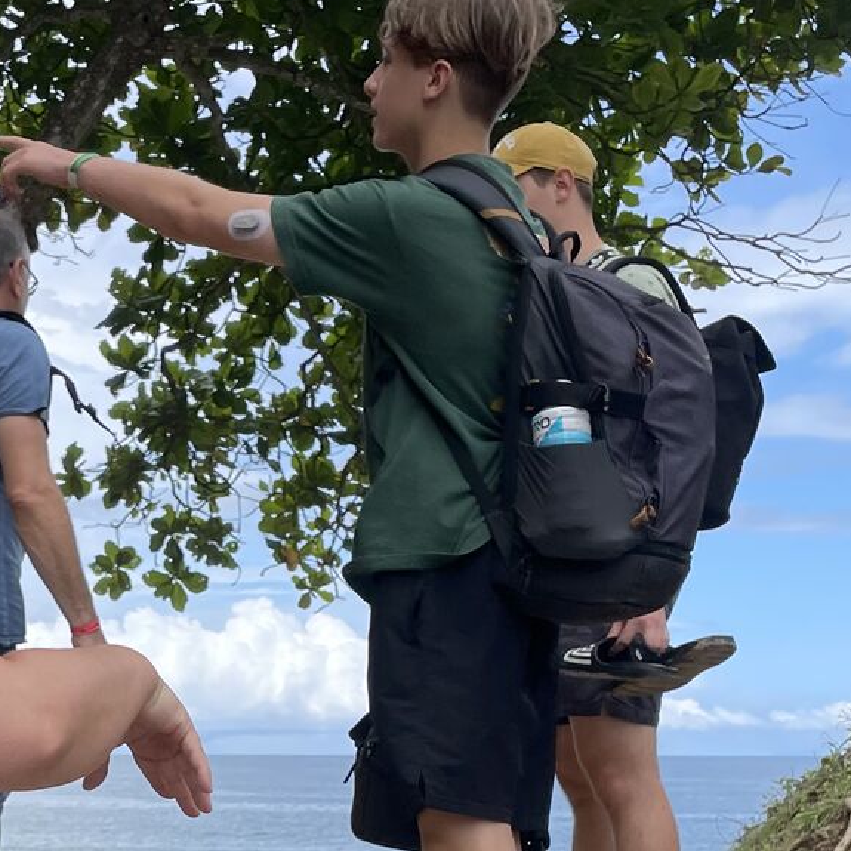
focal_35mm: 72
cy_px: 786
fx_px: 2003
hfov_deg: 23.4
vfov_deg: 23.3
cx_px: 110
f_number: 1.6
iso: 32
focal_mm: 4.2
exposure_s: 1/2212
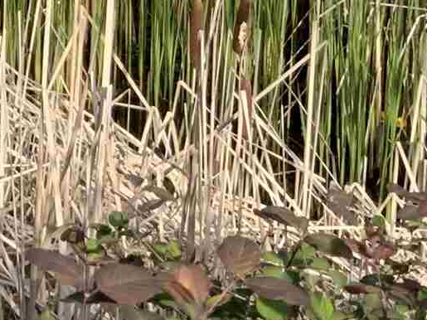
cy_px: -424
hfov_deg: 10.2
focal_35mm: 173
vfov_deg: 8.0
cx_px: -536
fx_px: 2134
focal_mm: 3
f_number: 1.8
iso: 16
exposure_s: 1/540
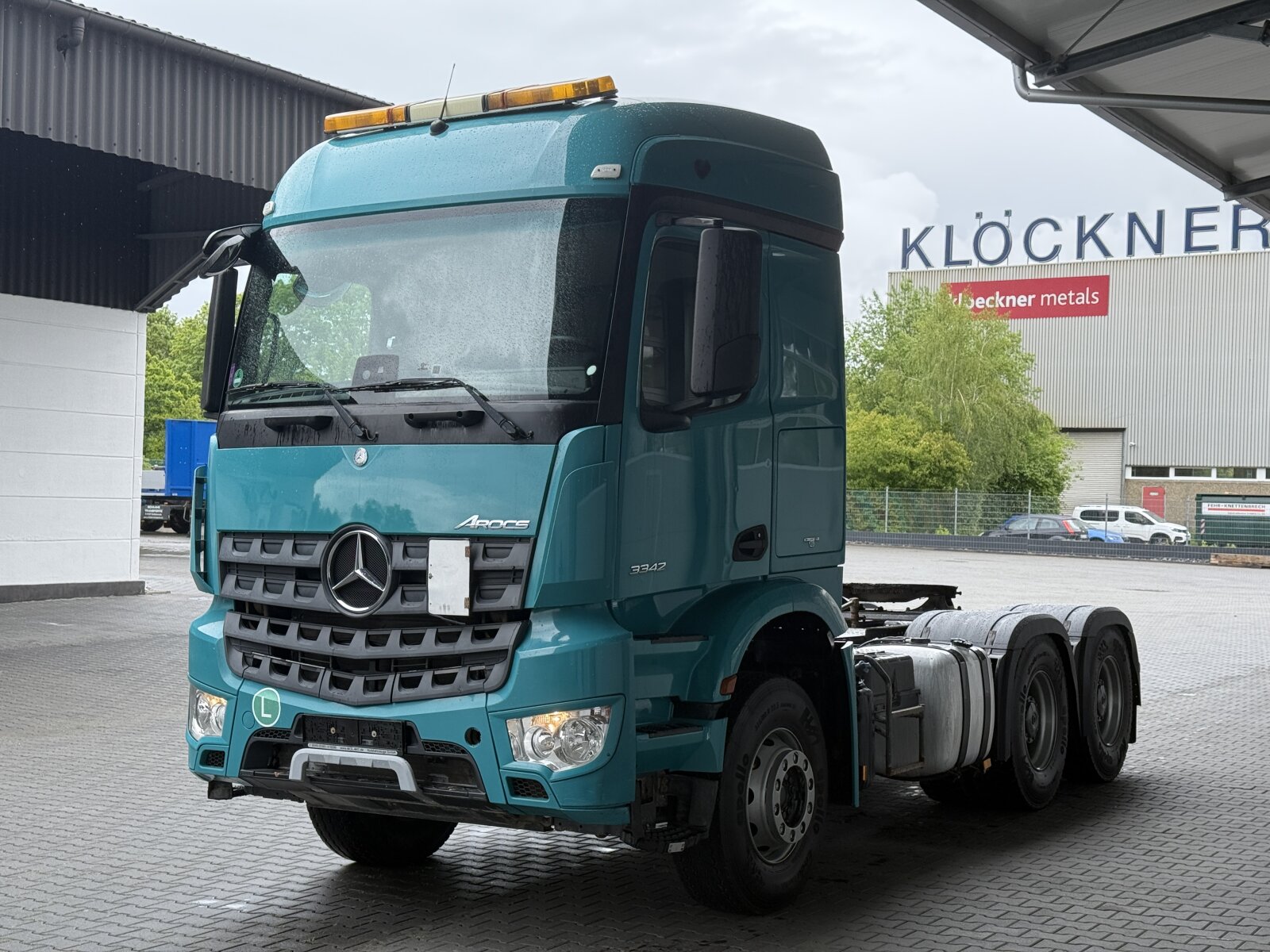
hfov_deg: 39.7
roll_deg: -2.1
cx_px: 635
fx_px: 1761
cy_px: 476
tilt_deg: +0.6
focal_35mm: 48
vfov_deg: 30.3
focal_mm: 6.76
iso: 64
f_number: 1.78
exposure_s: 1/975
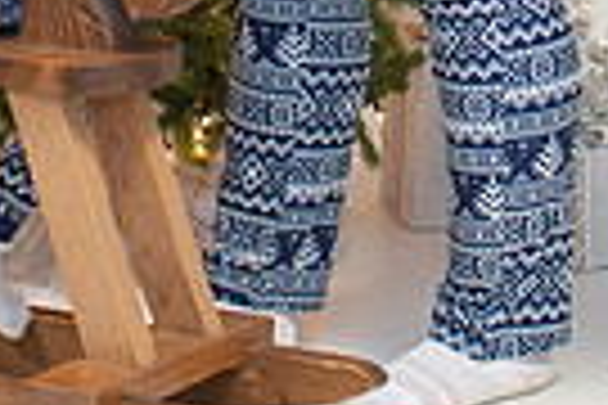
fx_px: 2803
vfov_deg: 7.8
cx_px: 335
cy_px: -487
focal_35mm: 166
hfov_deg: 12.4
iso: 1000
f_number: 3.5
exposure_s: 1/200
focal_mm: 35
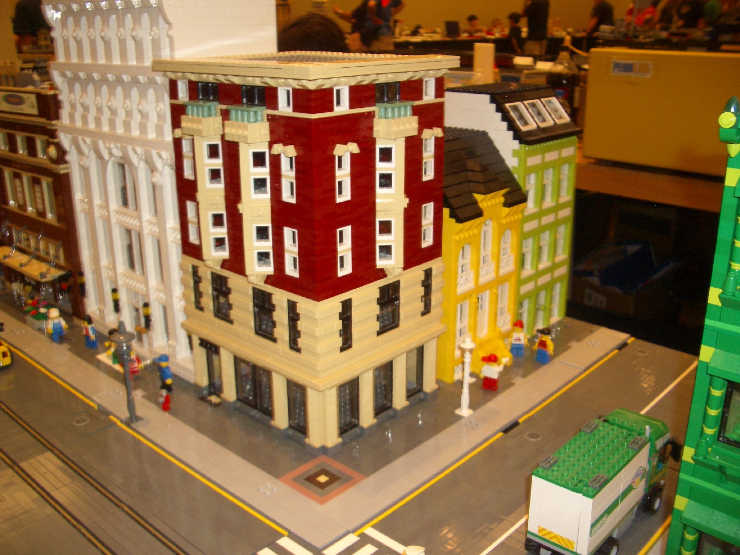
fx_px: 748
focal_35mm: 35
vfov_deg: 40.7
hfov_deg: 52.6
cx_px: 370
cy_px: 278
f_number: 2.6
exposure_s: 1/60
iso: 100
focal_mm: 5.8
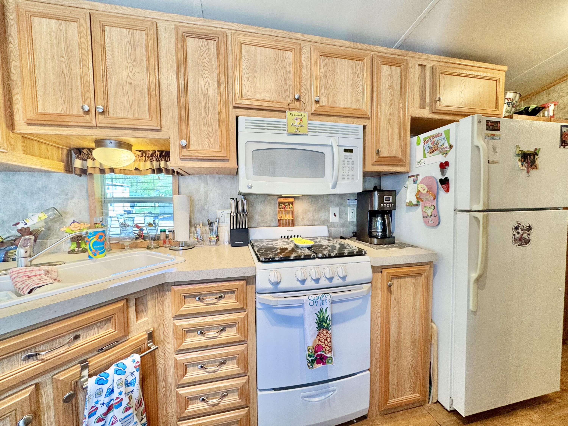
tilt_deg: -4.4
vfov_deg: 85.7
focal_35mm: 14
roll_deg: +0.7
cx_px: 284
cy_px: 213
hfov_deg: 102.1
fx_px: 230
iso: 125
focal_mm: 2.22
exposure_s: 1/120
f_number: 2.2
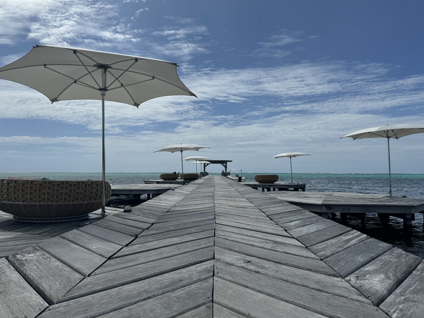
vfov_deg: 56.8
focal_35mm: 24
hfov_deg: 71.6
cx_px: 212
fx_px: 294
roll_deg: -0.1
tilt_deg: +2.6
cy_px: 159
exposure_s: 1/12346
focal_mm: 6.76
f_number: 1.78
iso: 80
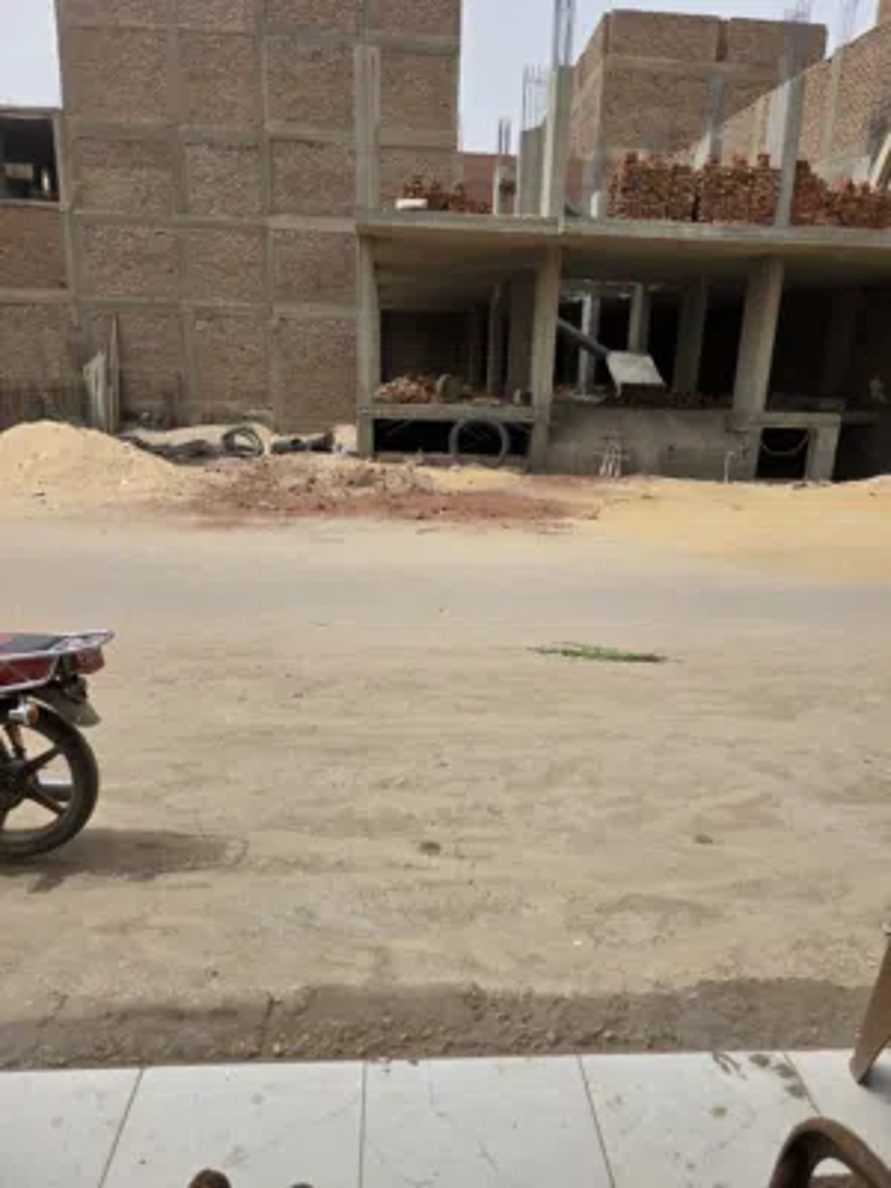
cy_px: 594
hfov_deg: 58.9
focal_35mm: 23
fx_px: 789
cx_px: 446
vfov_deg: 73.9
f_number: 1.7
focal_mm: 6.3
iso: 80
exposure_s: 1/6150
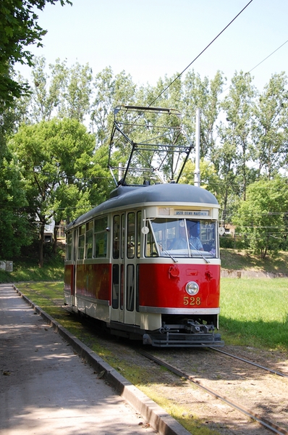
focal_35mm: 52
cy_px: 218
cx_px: 144
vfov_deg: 37.9
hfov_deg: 25.7
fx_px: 632
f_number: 4.5
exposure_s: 1/640
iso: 400
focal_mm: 35
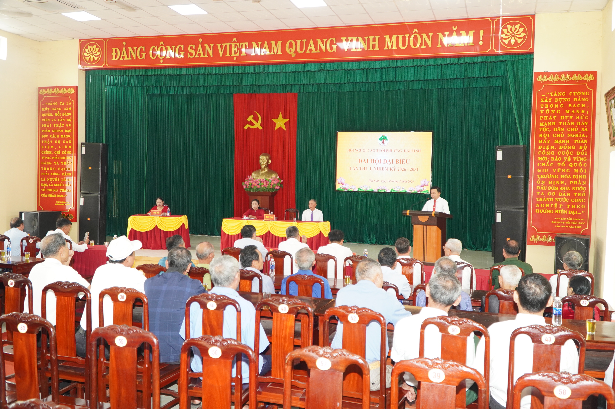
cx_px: 308
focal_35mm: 32
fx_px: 538
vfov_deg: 41.6
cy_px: 204
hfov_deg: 59.5
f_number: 4
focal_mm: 21
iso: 640
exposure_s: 1/60
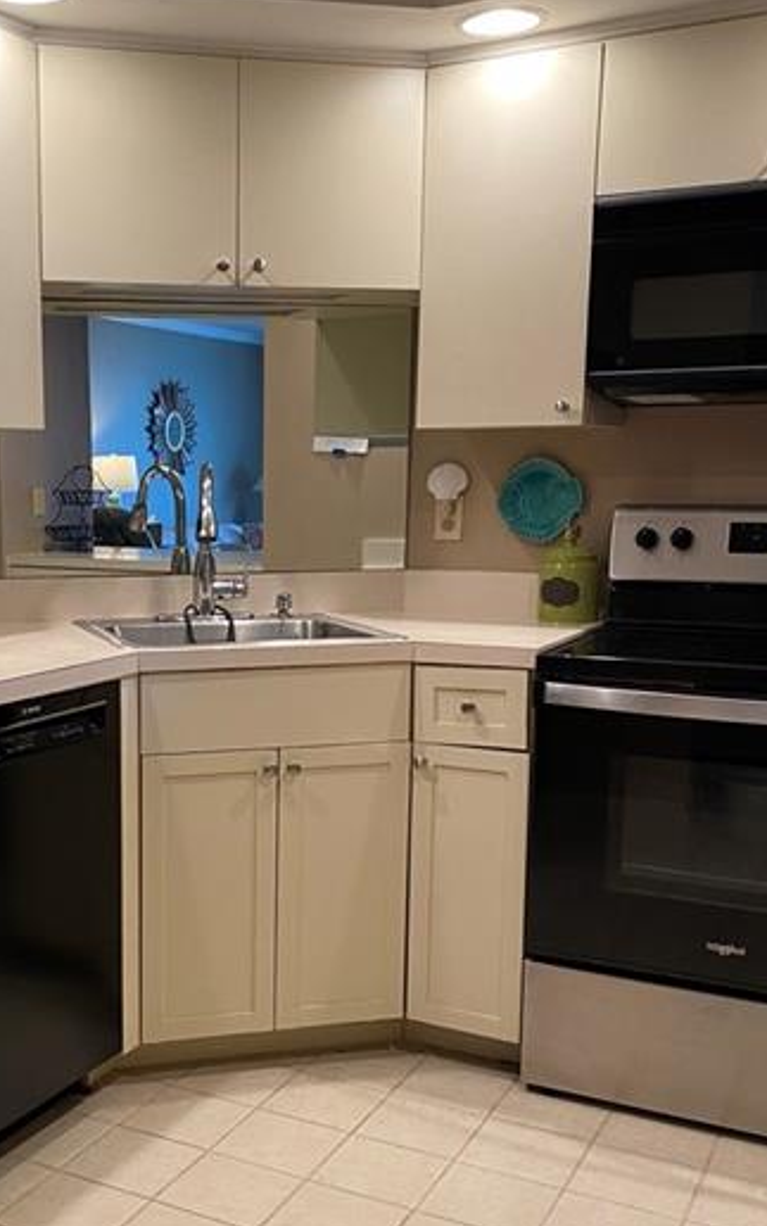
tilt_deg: -10.2
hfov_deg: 30.7
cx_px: 178
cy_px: 708
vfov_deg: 48.0
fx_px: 1370
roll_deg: +0.5
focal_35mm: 41
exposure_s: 1/60
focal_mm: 4.25
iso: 100
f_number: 1.8
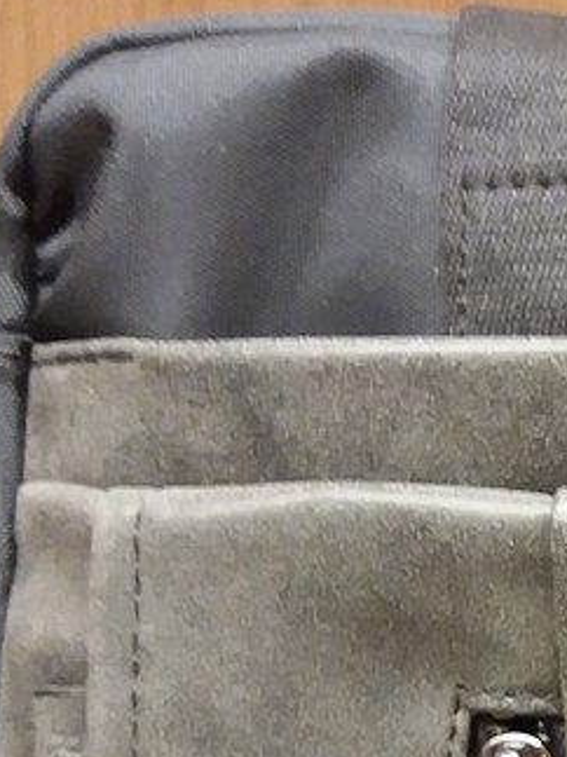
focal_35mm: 111
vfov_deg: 17.0
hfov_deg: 12.7
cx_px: 836
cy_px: 893
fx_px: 2426
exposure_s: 1/17
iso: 200
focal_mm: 3.7
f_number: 1.9
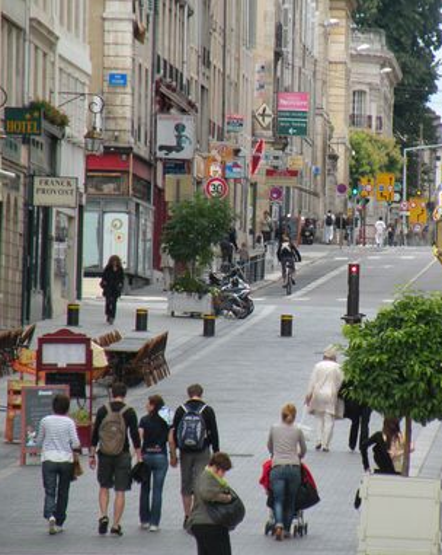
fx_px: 7223
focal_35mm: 441
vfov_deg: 4.4
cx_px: 323
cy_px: 278
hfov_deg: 3.5
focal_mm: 59.6
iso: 64
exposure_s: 1/222
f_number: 4.5
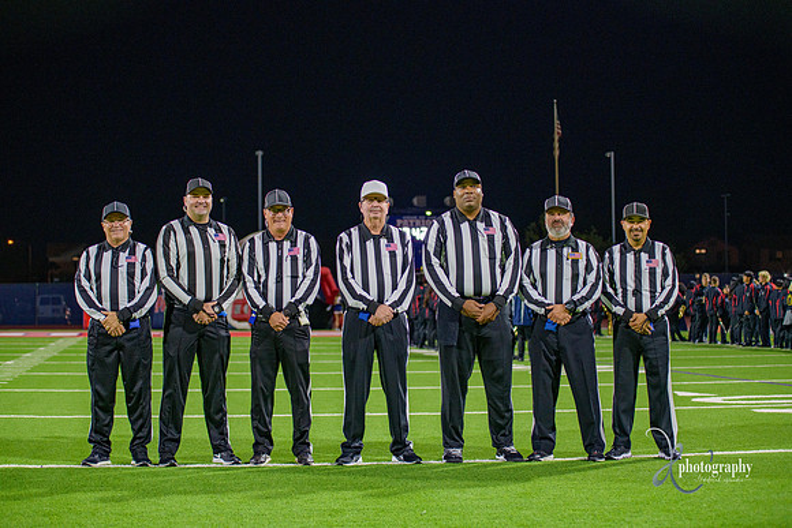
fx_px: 1540
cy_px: 264
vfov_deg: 19.5
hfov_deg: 28.8
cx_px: 396
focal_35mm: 70
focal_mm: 70
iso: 1250
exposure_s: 1/250
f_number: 2.8
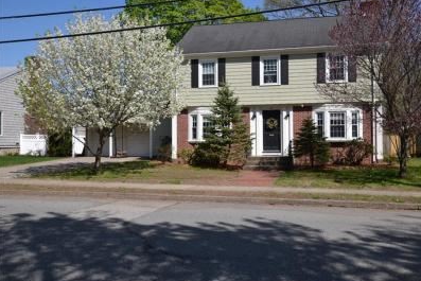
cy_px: 134
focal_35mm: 34
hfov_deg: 55.6
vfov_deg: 38.9
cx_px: 235
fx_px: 398
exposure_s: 1/250
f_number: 8
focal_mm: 20
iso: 100
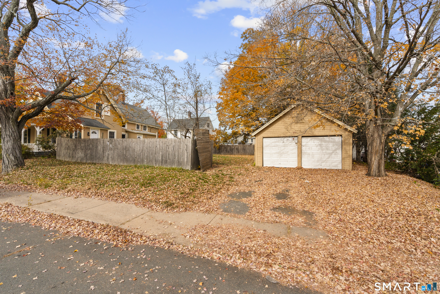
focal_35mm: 16
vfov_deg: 73.7
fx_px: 196
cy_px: 147
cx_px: 220
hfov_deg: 96.7
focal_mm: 16
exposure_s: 1/80
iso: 250
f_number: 9
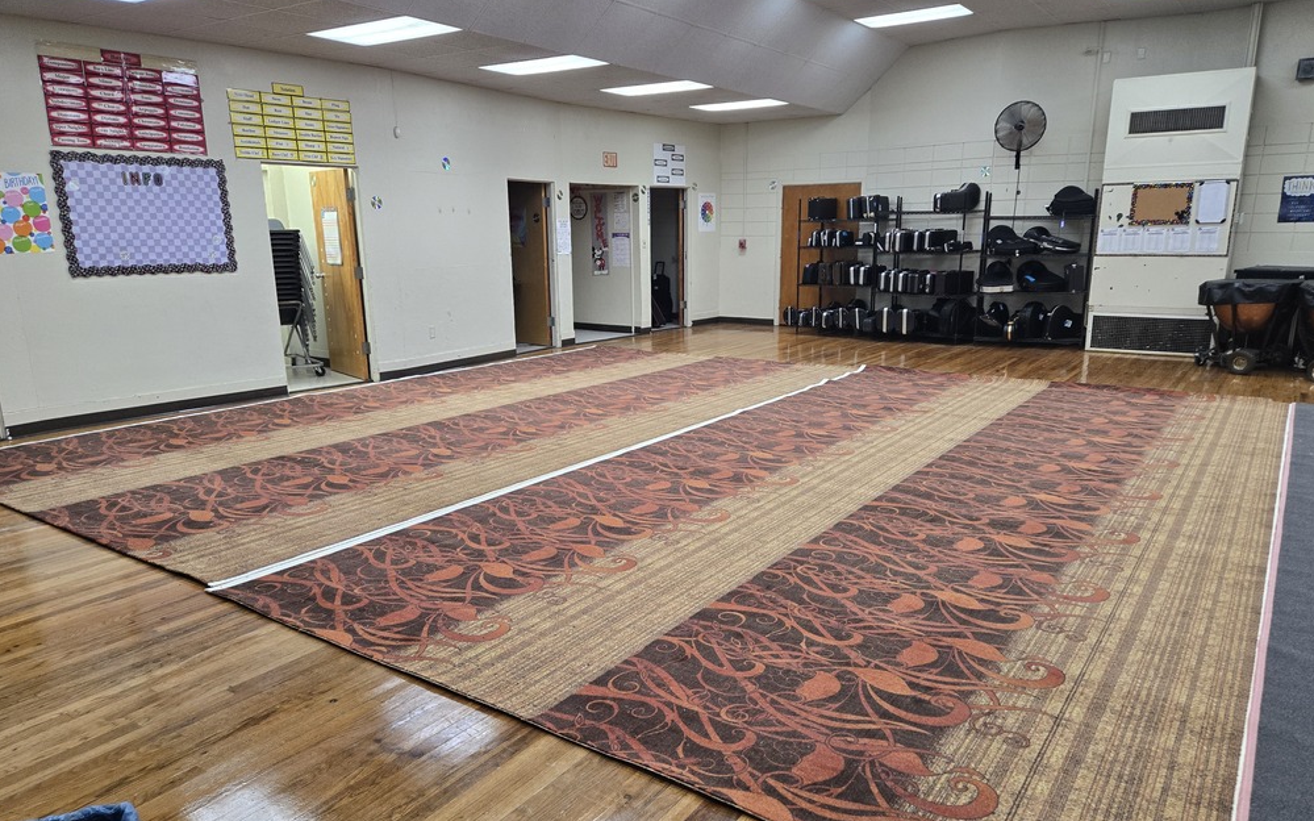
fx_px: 895
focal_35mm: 25
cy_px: 447
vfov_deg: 49.2
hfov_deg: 72.6
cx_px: 668
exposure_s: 1/120
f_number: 1.8
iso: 320
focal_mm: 5.4
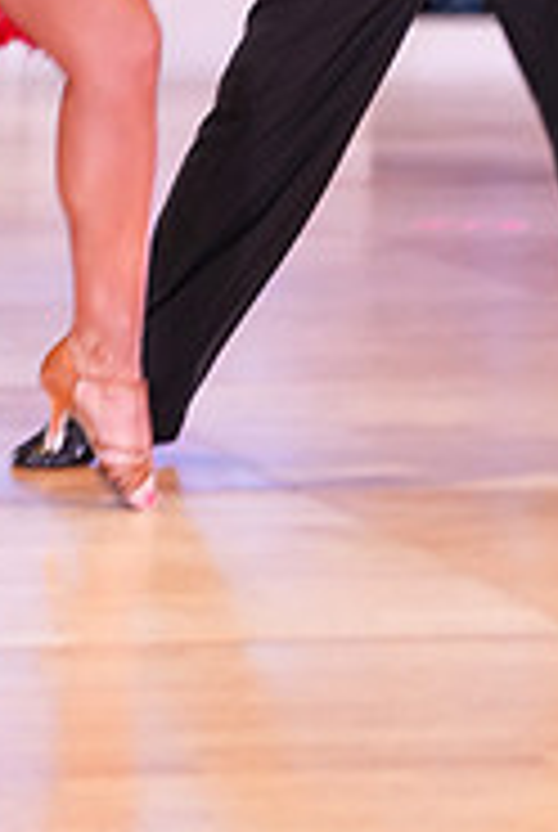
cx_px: 263
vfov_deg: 9.3
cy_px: -265
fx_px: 5003
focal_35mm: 216
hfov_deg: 6.4
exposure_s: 1/200
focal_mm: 69
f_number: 5
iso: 2000
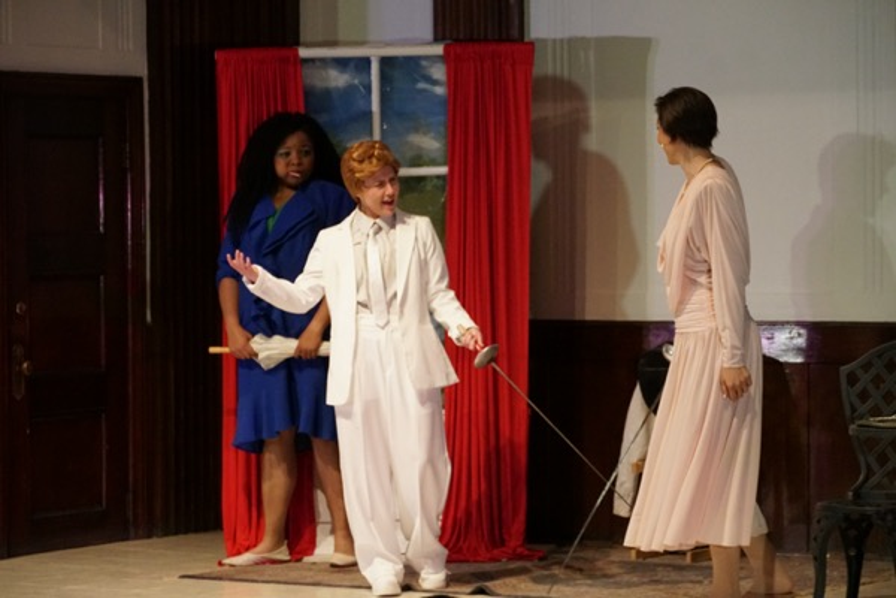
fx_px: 3285
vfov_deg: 10.4
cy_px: 299
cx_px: 448
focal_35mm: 132
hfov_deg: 15.5
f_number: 5.6
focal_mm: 88
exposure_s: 1/160
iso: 6400
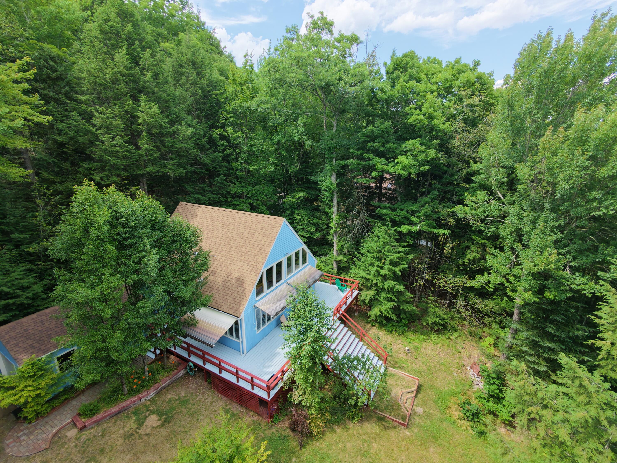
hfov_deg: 94.5
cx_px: 308
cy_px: 232
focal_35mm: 16
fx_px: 285
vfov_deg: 78.1
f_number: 2.2
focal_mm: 3.05
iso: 100
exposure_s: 1/200
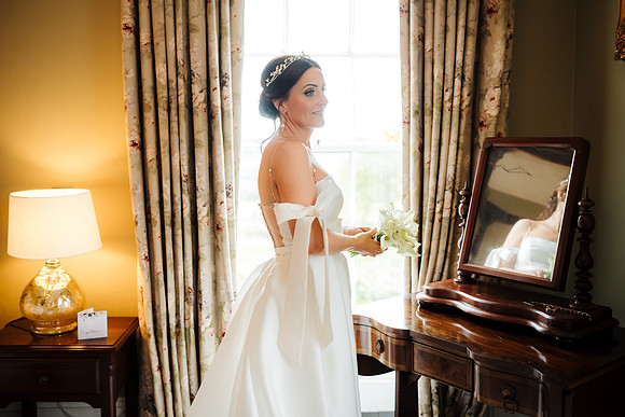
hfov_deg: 51.2
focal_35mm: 38
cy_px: 193
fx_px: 652
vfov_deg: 35.4
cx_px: 312
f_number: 2.2
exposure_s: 1/200
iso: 800
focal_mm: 35
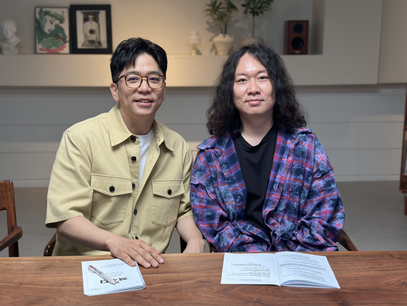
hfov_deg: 39.7
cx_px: 204
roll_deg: +0.2
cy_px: 153
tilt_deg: -10.3
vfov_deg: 30.3
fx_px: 564
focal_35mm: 48
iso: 125
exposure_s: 1/100
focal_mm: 6.86
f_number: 1.78
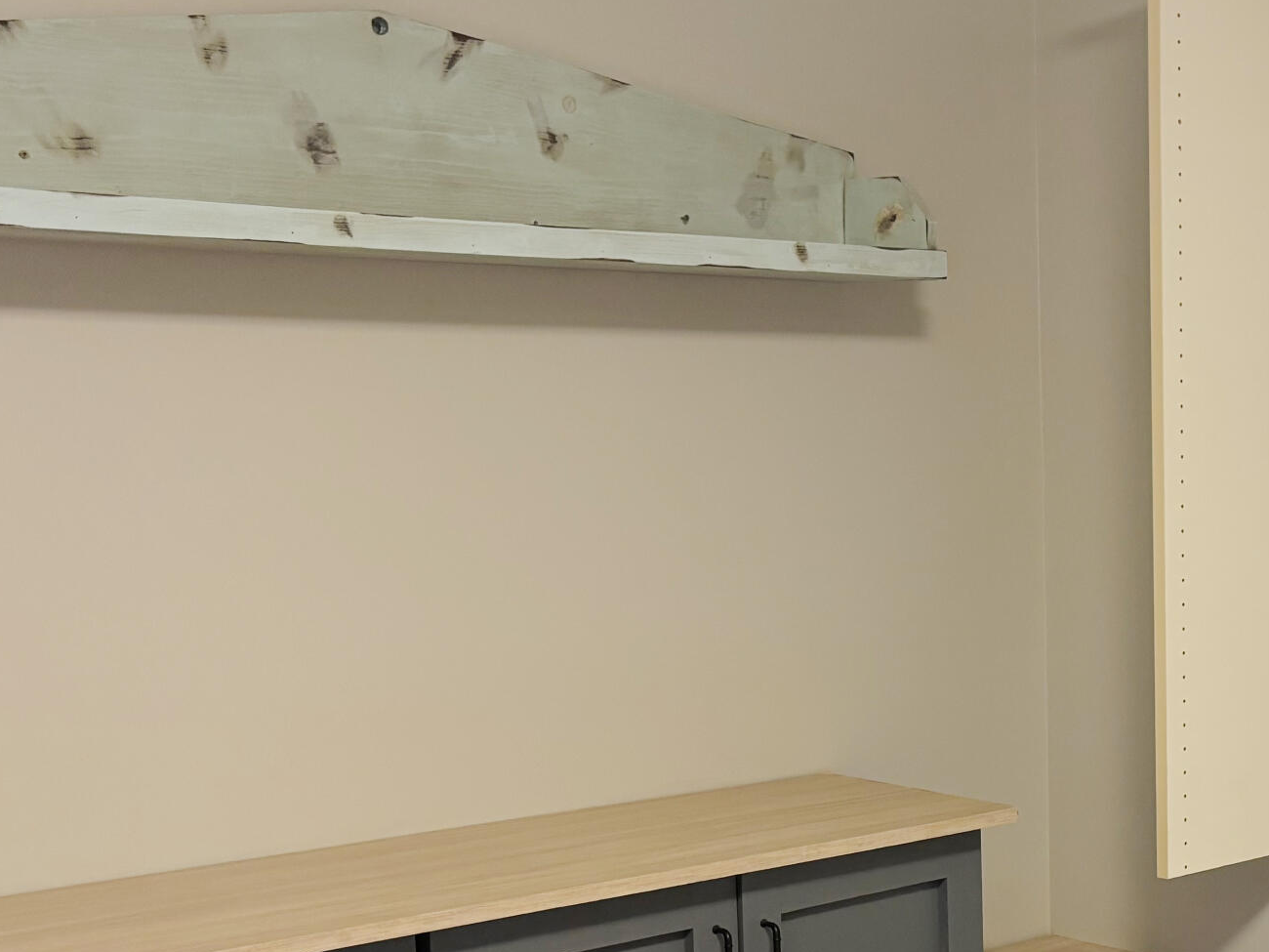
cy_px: 742
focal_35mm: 60
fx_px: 2200
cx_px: 1116
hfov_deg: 30.9
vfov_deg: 24.1
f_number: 1.6
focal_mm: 5.96
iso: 200
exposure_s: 1/60
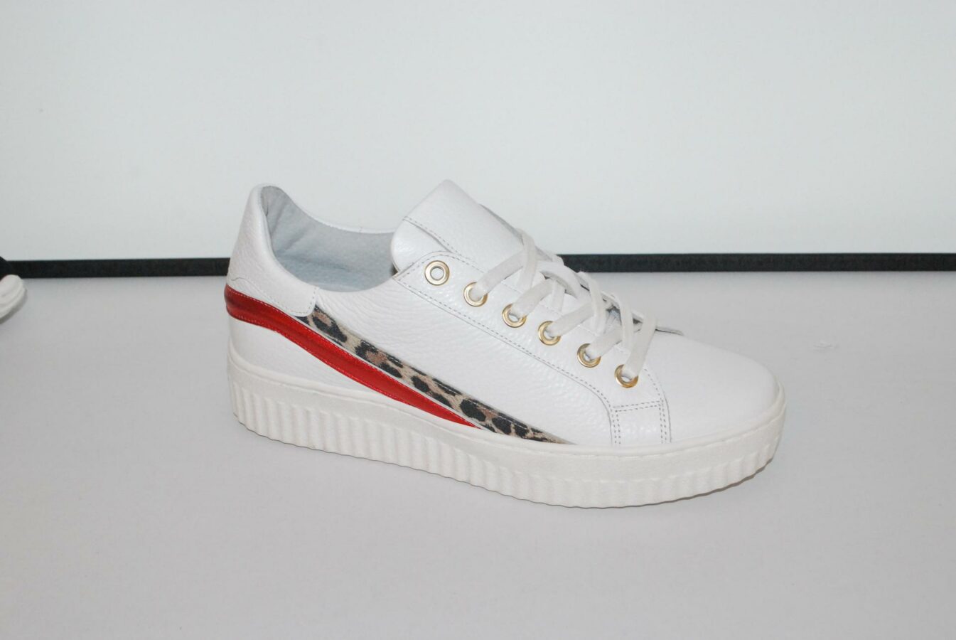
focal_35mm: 39
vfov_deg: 34.3
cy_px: 320
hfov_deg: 49.5
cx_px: 478
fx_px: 1037
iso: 1600
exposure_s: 1/200
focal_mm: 26
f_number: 9
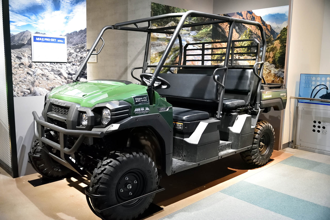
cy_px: 110
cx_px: 165
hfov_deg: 58.7
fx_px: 293
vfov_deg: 41.1
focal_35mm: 32
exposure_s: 1/250
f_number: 4
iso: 9000
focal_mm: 32
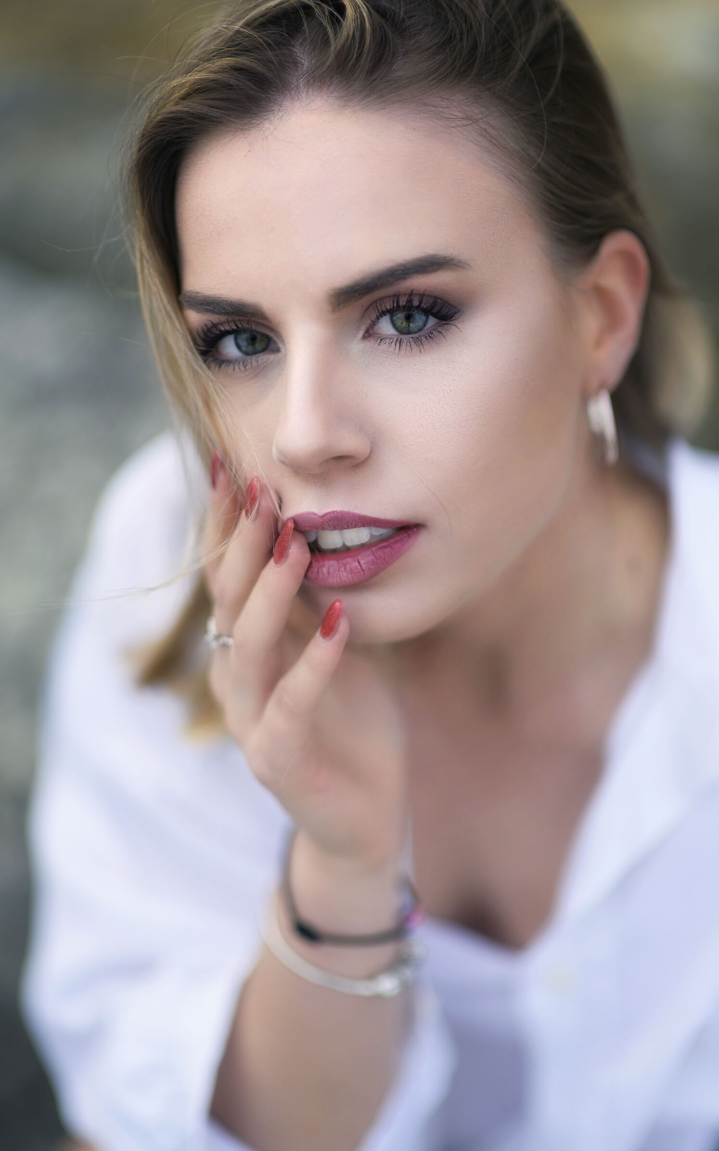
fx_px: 2727
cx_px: 381
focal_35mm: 87
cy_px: 576
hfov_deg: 15.0
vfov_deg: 23.8
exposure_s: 1/2500
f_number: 1.4
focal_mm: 85
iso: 160
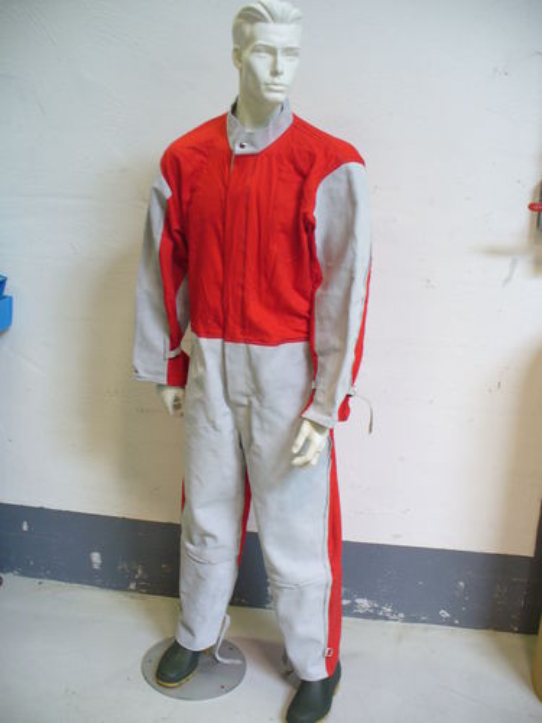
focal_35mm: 37
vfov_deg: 50.1
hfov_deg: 38.7
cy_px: 362
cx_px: 271
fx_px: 772
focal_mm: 6.1
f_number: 2.8
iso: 100
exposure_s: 1/20
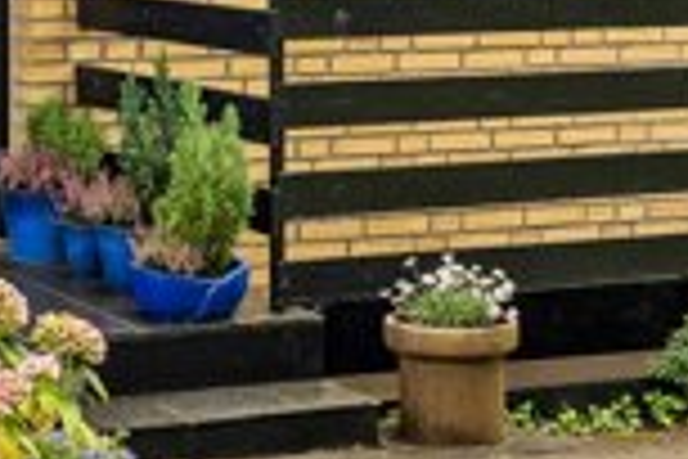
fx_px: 2553
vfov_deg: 10.0
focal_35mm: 134
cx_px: 63
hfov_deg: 15.2
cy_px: -160
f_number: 8
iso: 400
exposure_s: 1/160
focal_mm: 25.5
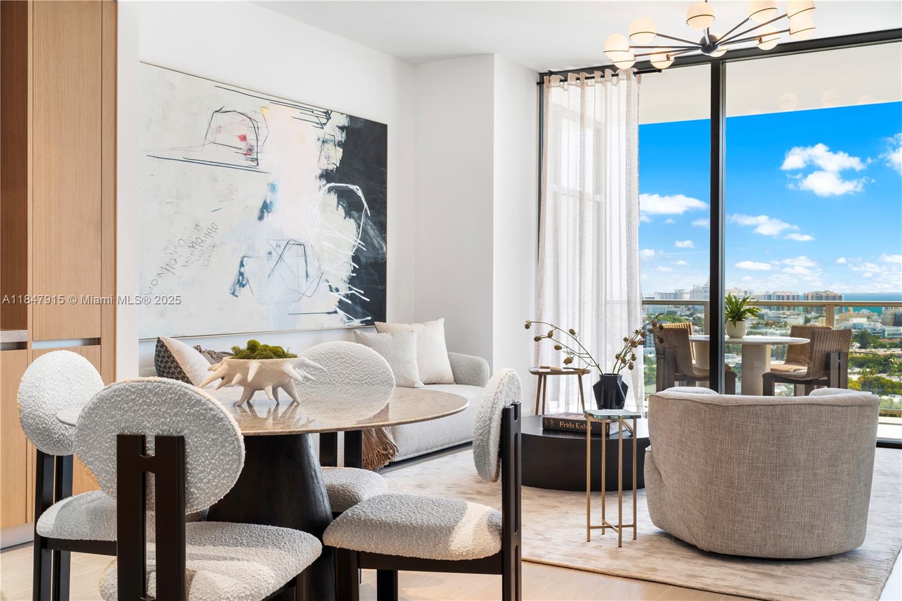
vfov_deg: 35.9
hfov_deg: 51.9
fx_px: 927
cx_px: 451
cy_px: 300
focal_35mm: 37
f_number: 8
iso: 320
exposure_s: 1/200
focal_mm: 37
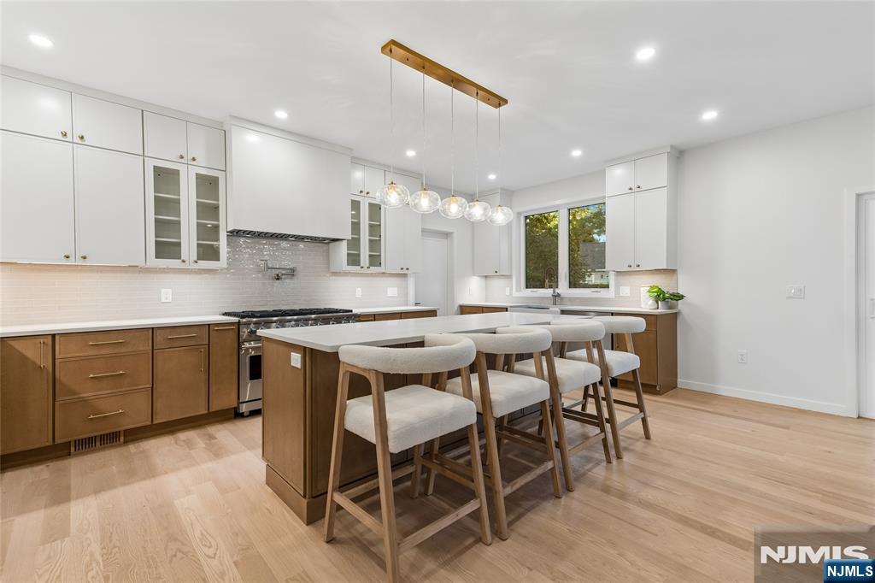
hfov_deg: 96.8
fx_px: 389
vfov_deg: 73.7
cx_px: 438
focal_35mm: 16
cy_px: 292
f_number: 8
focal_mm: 16
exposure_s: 1/50
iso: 800
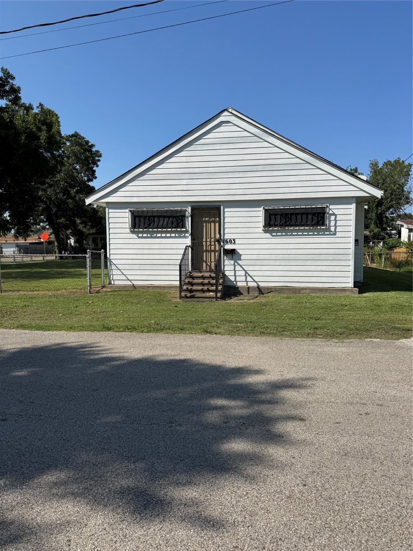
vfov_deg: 71.6
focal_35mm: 24
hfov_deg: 56.8
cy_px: 276
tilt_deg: -3.3
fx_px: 382
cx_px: 206
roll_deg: +1.1
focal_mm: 6.76
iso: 80
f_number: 1.78
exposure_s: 1/7092
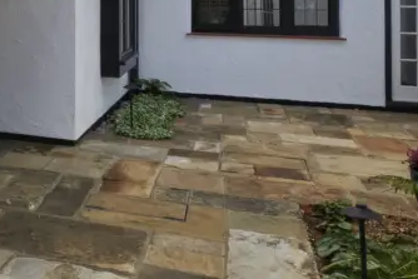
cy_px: 31
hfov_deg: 33.9
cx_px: -64
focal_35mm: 49
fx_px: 569
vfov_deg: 26.7
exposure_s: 1/160
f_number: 13
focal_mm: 16
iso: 200
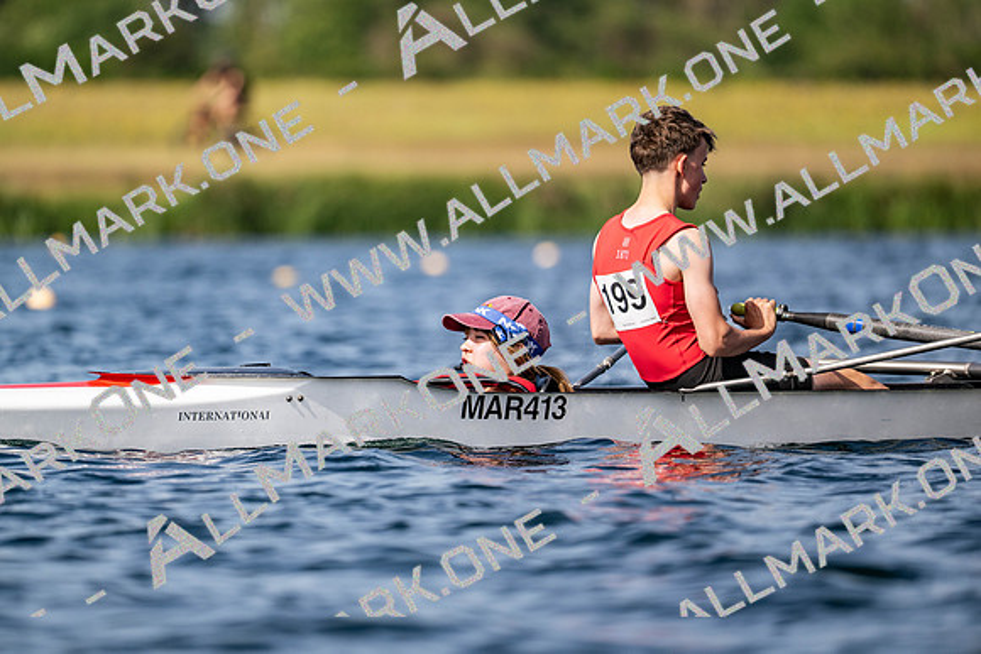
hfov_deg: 5.2
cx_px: 490
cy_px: 327
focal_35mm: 400
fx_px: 10902
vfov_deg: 3.4
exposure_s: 1/2500
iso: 180
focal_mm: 400
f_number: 4.5
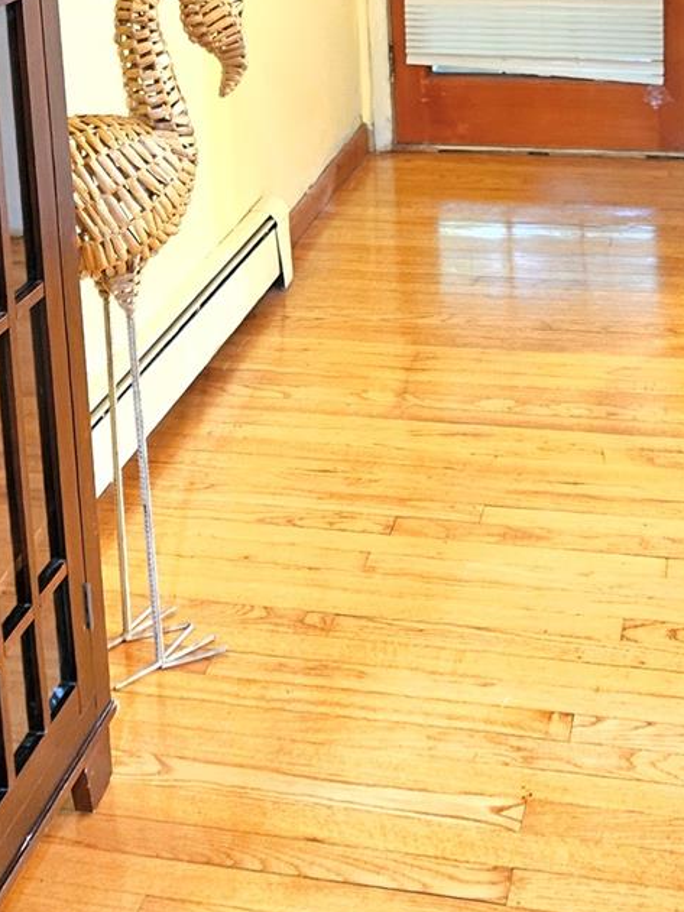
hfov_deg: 26.0
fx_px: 1476
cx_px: 411
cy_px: 4
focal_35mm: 56
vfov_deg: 31.8
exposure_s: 1/20
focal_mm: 5.4
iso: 1600
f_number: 1.8
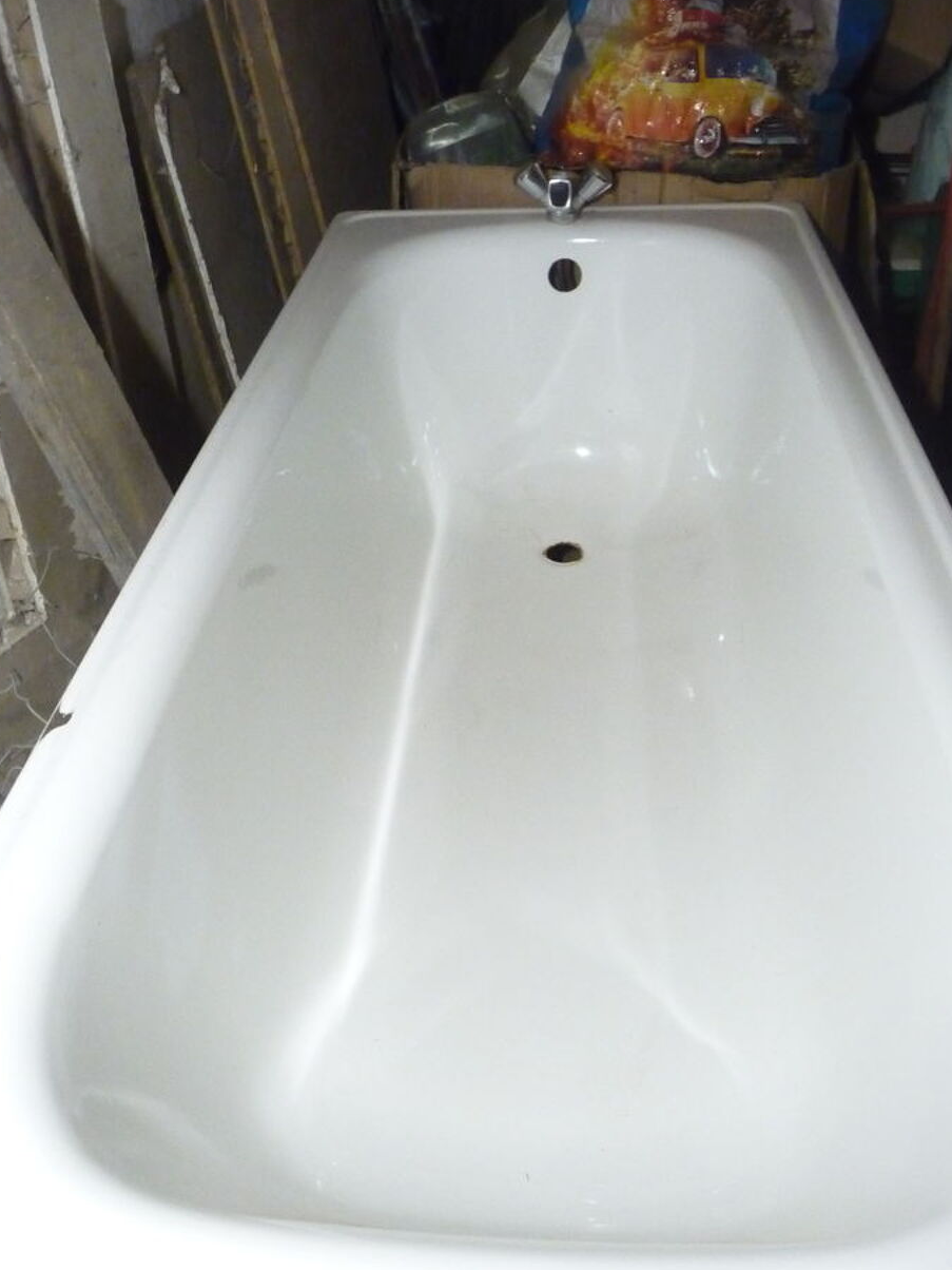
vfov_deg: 58.3
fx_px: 1137
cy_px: 662
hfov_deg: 45.4
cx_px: 494
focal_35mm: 31
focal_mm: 4.7
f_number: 3.3
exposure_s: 1/10
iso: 800
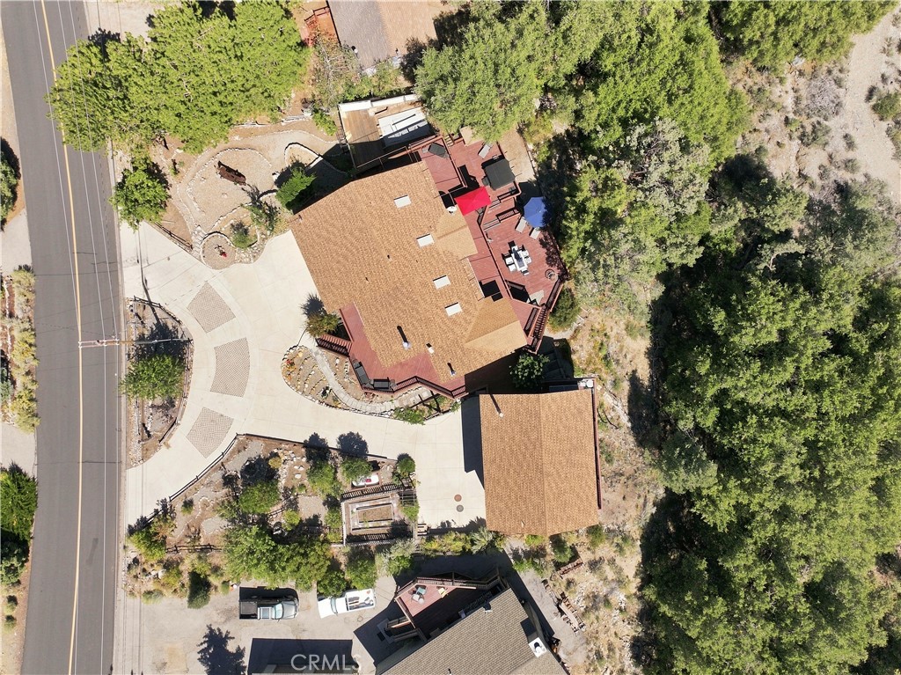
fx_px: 624
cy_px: 338
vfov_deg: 56.8
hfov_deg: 71.6
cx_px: 450
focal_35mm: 24
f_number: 2.8
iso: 100
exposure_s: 1/1250
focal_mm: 12.3
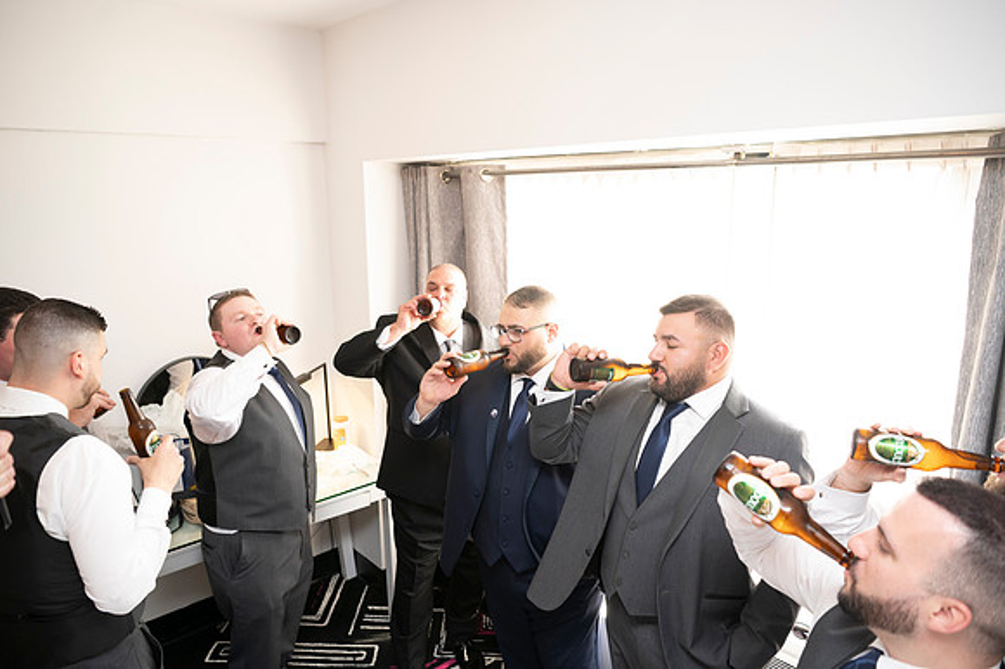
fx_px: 670
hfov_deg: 73.8
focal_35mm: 24
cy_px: 334
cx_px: 502
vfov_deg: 53.1
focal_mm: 24
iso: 800
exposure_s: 1/100
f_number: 2.8
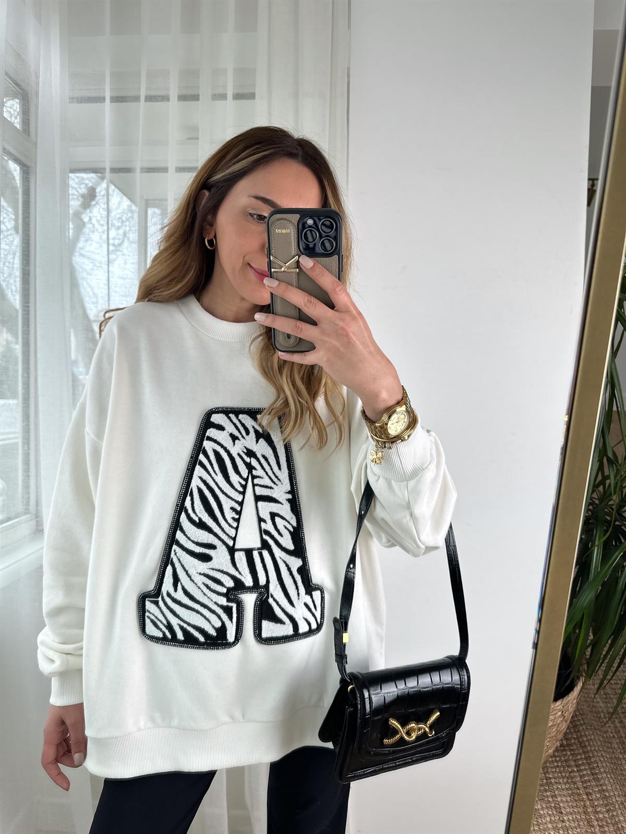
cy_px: 417
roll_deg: -0.5
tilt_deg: -30.6
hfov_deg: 56.8
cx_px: 313
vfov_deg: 71.6
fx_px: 579
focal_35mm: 24
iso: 64
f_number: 1.78
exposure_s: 1/100
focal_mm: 6.86
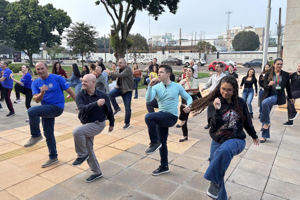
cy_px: 96
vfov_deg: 46.4
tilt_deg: -9.0
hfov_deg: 65.5
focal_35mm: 28
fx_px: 233
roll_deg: +0.4
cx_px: 149
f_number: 1.6
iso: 50
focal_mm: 5.96
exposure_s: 1/282
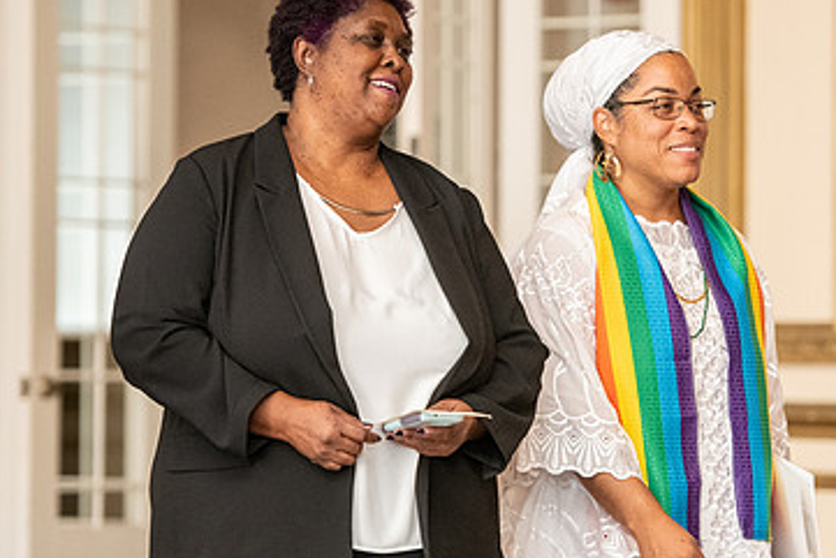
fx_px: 5227
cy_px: 291
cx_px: 570
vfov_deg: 6.1
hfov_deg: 9.1
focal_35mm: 225
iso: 3200
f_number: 2.8
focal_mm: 140
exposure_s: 1/500
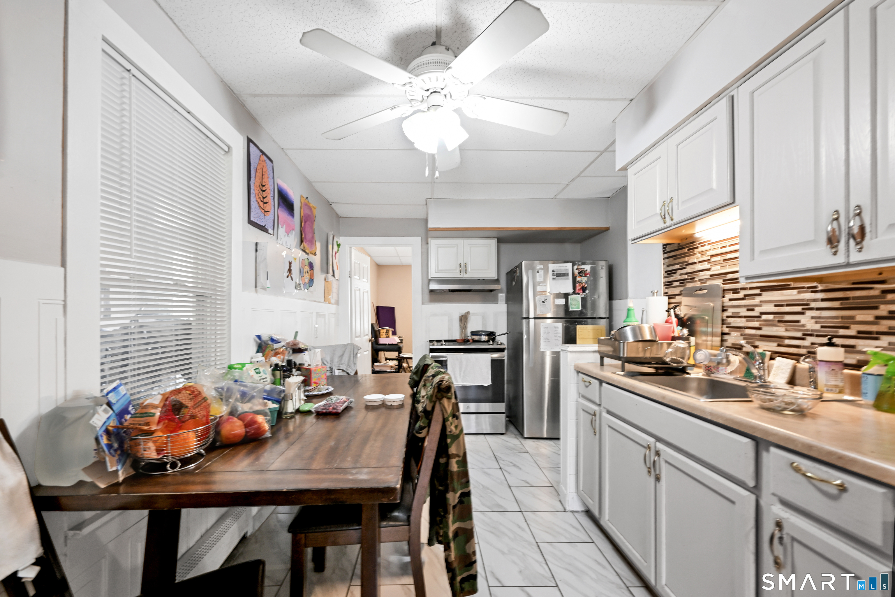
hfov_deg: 104.3
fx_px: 348
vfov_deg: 81.2
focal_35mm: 14
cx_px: 448
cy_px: 298
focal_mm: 14
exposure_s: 1/5
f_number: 8
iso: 250
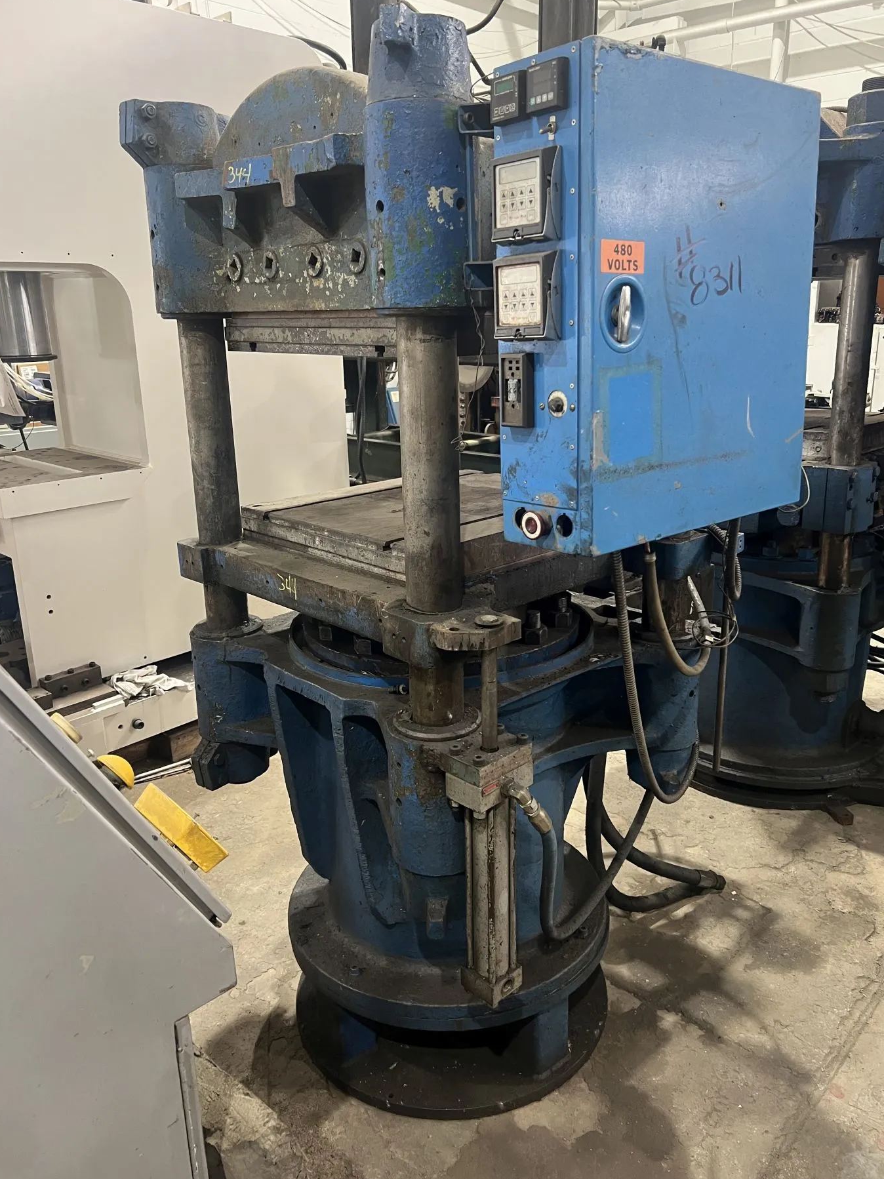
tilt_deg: -15.0
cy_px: 573
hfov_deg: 51.3
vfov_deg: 65.3
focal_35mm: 27
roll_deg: +1.2
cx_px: 451
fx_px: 920
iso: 200
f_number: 1.5
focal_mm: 5.7
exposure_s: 1/60
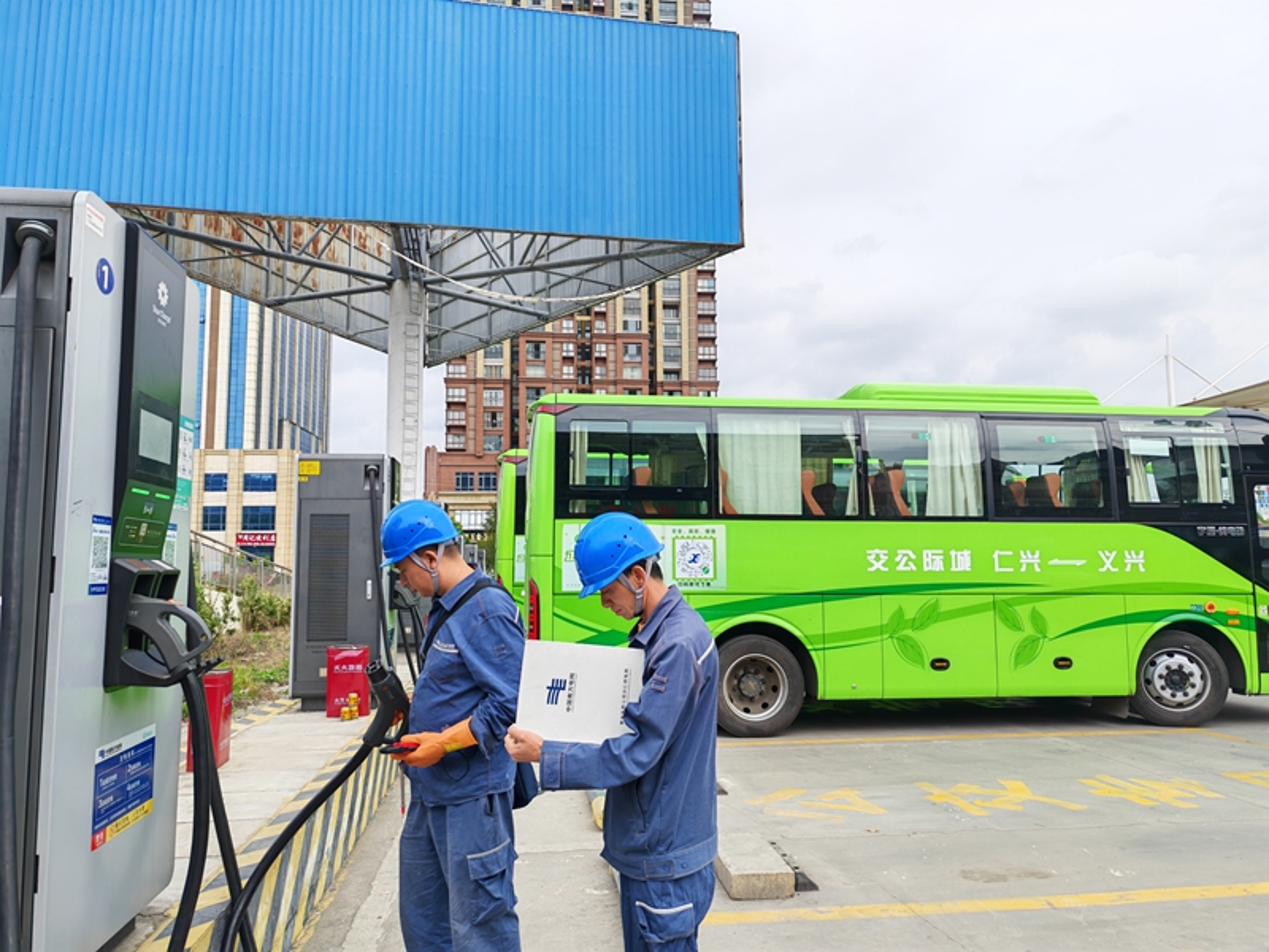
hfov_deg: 71.6
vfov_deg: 56.8
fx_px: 880
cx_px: 634
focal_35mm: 24
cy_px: 476
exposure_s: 1/1100
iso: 50
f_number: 1.95
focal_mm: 5.52
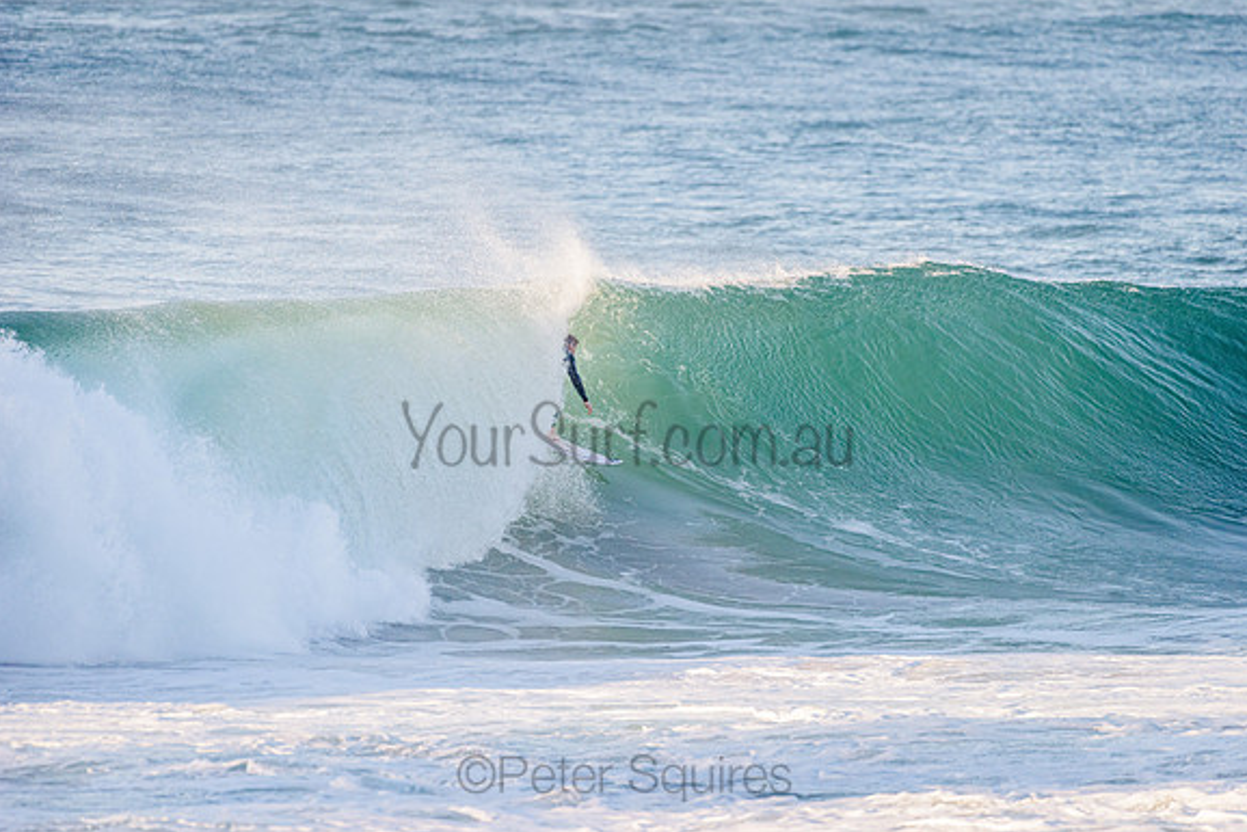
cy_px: 416
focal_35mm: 503
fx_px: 17427
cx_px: 625
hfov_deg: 4.1
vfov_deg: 2.7
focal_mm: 500
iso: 450
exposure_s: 1/1600
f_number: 5.6
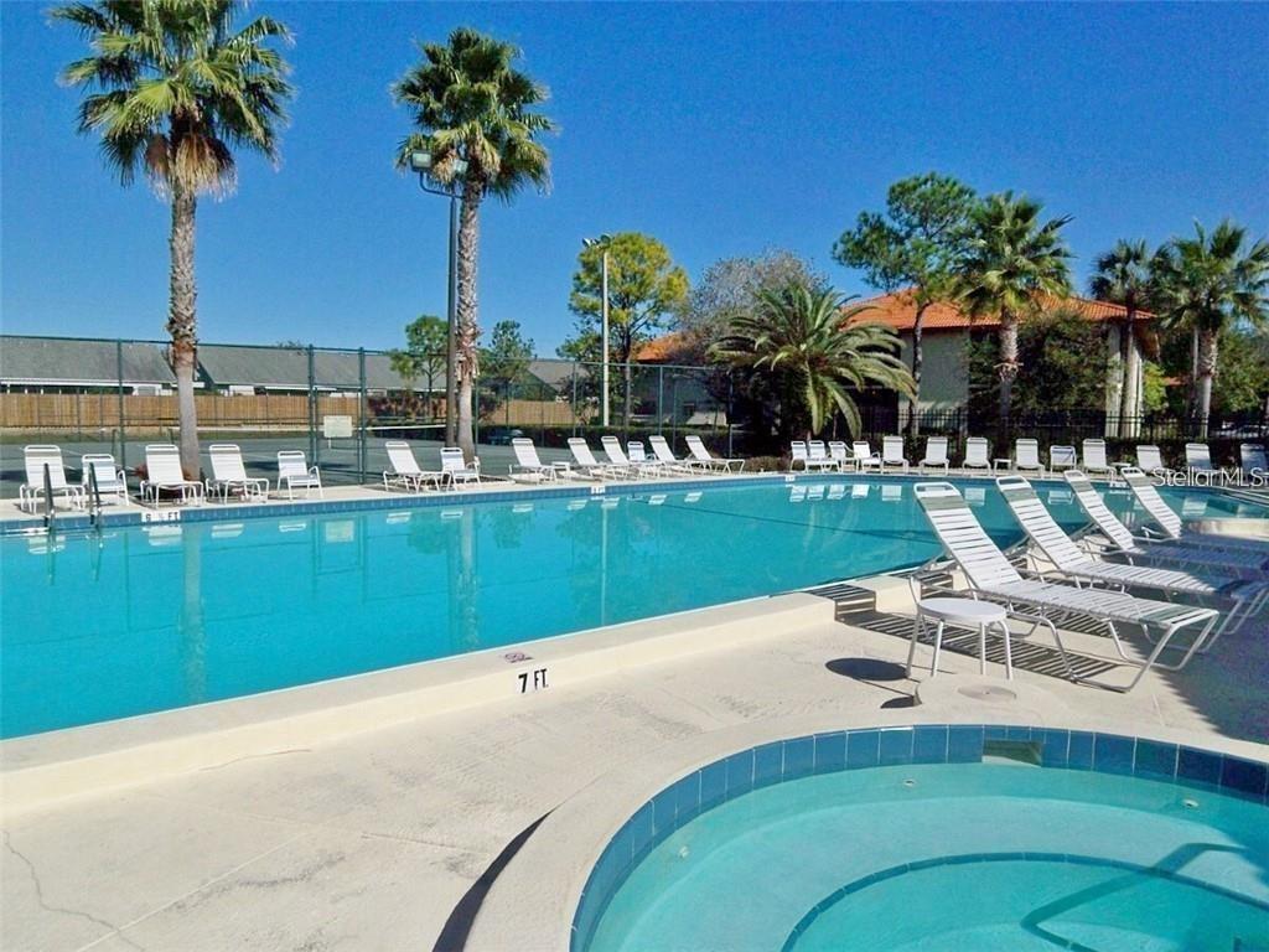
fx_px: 843
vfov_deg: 58.9
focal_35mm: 23
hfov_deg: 73.9
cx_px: 634
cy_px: 476
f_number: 5.6
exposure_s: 1/1000
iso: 50
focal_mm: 3.8
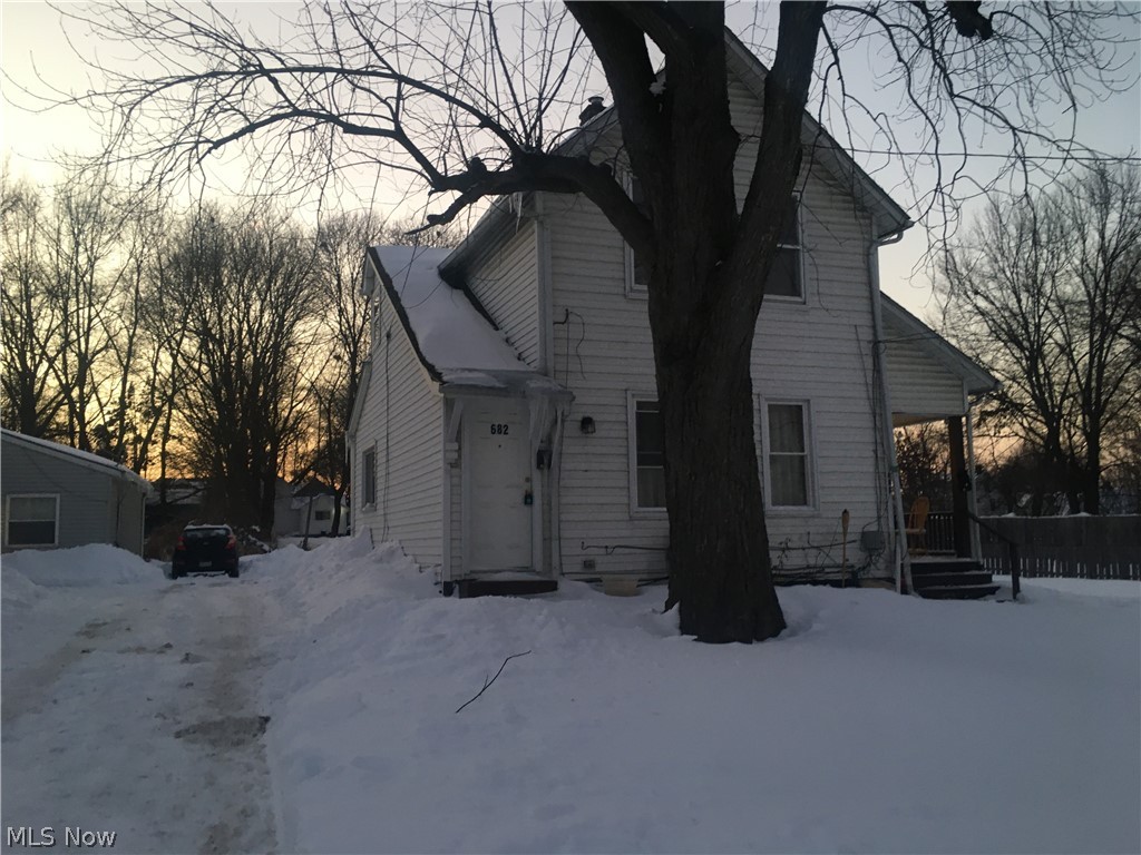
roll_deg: +1.0
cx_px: 570
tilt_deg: +9.5
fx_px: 956
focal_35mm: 29
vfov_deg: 48.2
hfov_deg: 61.7
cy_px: 428
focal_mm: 4.15
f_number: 2.2
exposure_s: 1/30
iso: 64
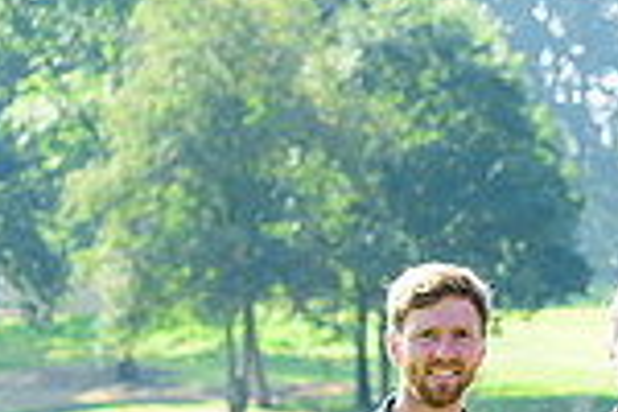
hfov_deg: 5.3
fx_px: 6626
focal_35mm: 386
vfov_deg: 3.5
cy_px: 670
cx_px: 1112
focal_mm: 100
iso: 500
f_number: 7.1
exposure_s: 1/320
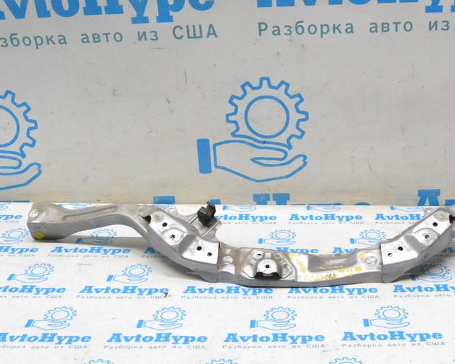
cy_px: 184
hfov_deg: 34.6
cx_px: 285
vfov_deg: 28.1
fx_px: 727
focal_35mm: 54
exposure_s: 1/100
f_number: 13
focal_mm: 26
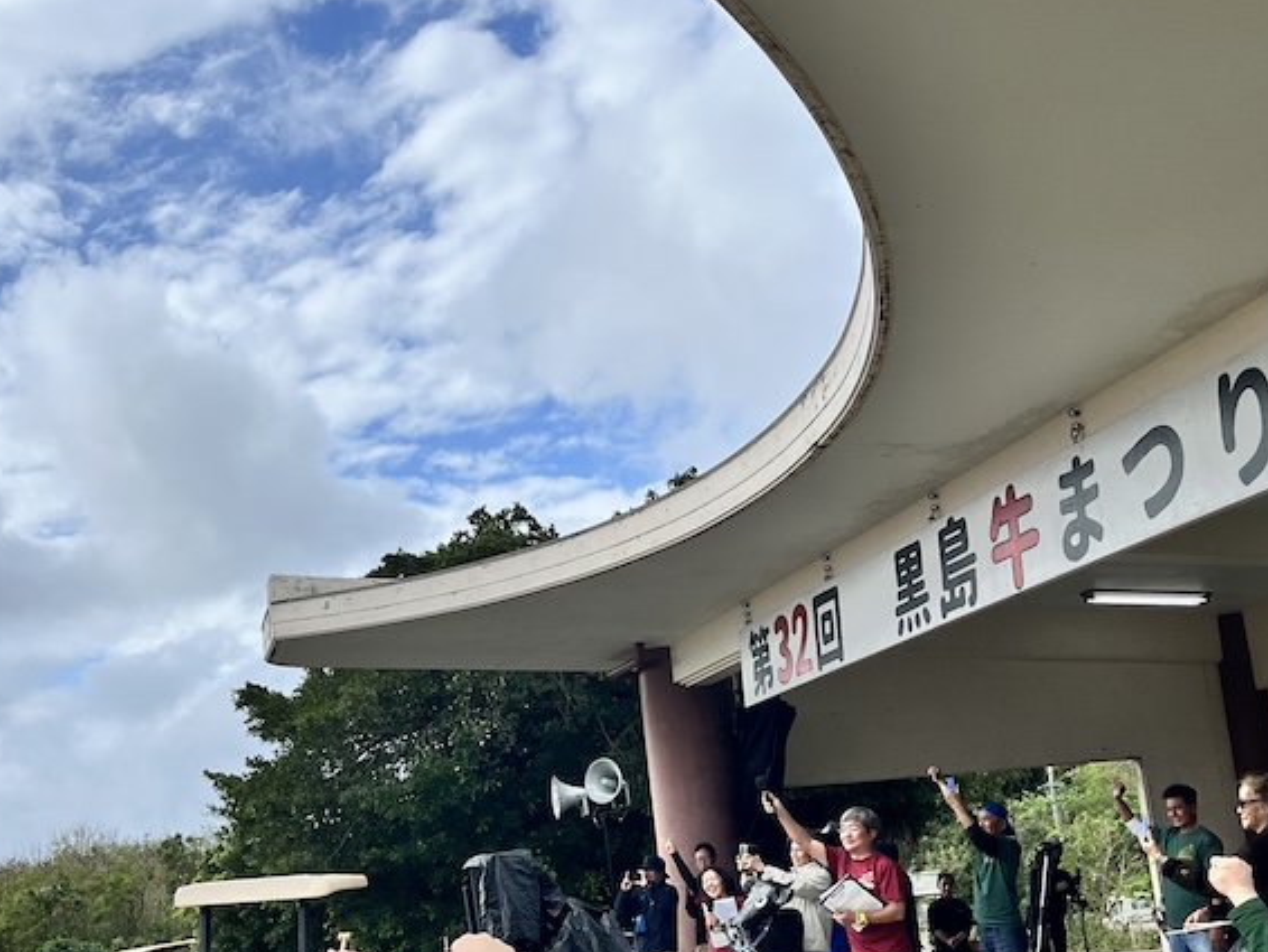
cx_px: 432
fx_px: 1722
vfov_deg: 30.6
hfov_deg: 40.0
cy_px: 659
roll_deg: +4.3
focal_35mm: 47
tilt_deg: +8.1
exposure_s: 1/7874
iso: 50
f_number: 1.6
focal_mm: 5.1
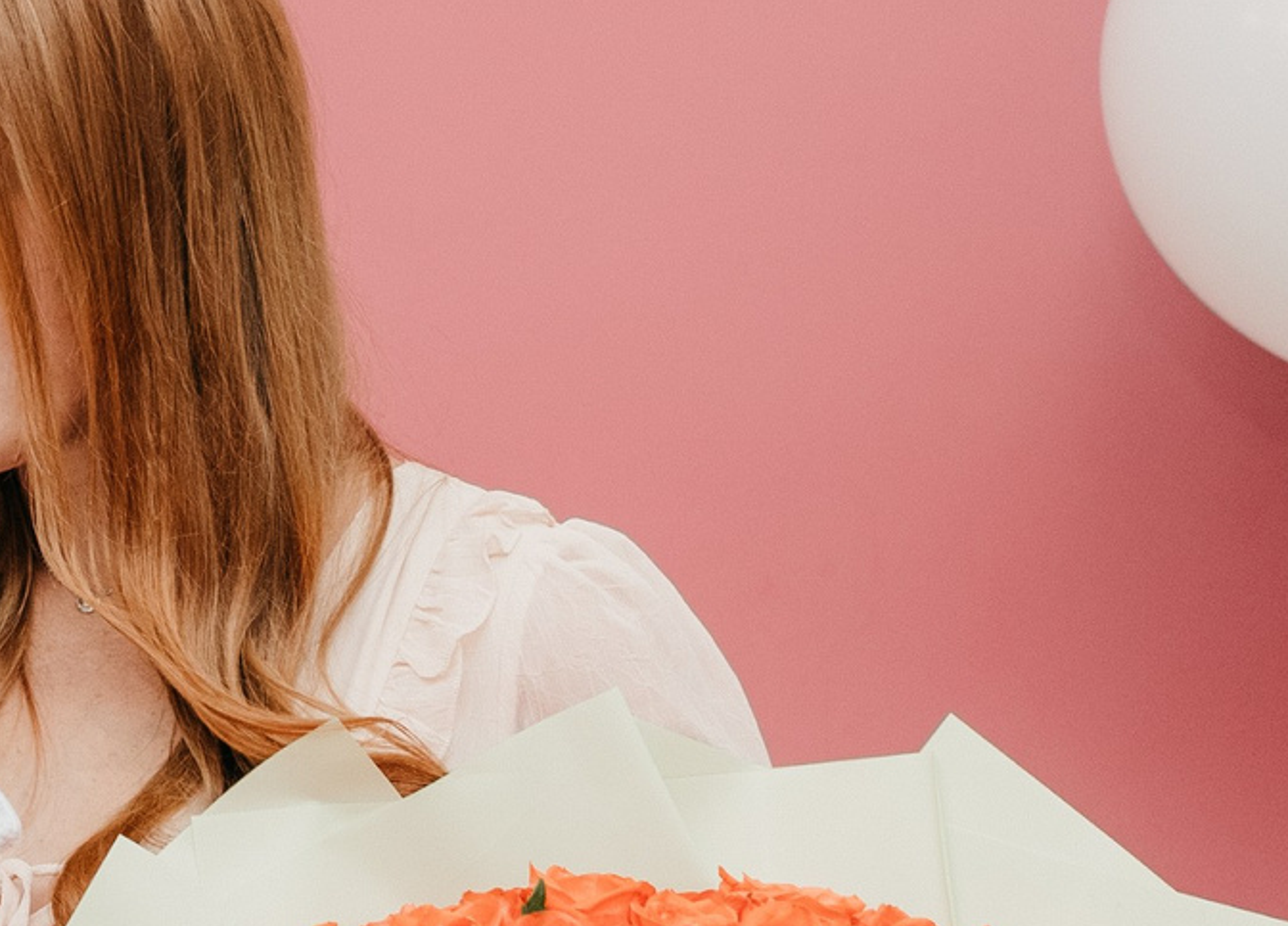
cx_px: -525
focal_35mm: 141
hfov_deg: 13.5
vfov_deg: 10.2
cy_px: 98
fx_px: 5169
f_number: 4
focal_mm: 35
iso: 640
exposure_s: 1/160
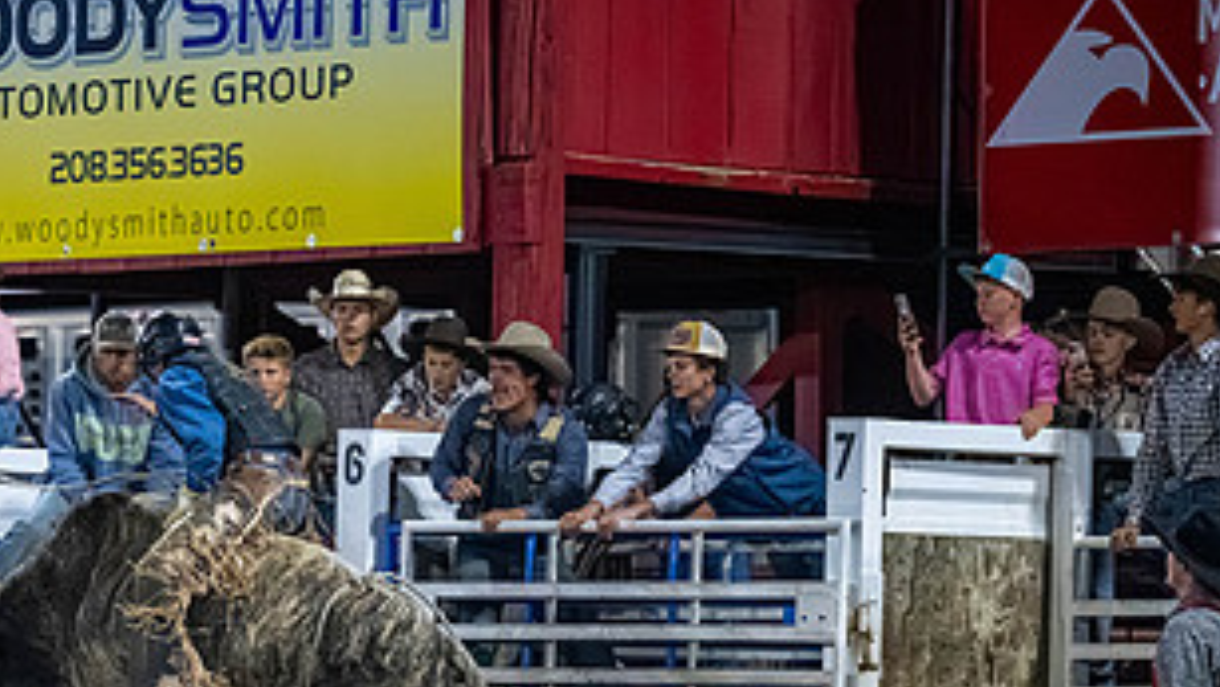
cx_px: 44
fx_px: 10583
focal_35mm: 327
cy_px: 706
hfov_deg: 6.6
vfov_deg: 3.7
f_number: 2.8
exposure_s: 1/800
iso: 6400
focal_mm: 150
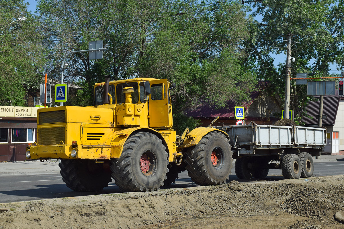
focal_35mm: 57
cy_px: 114
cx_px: 172
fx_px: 545
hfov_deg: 35.1
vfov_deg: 23.8
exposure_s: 1/1000
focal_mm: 38
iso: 200
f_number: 7.1
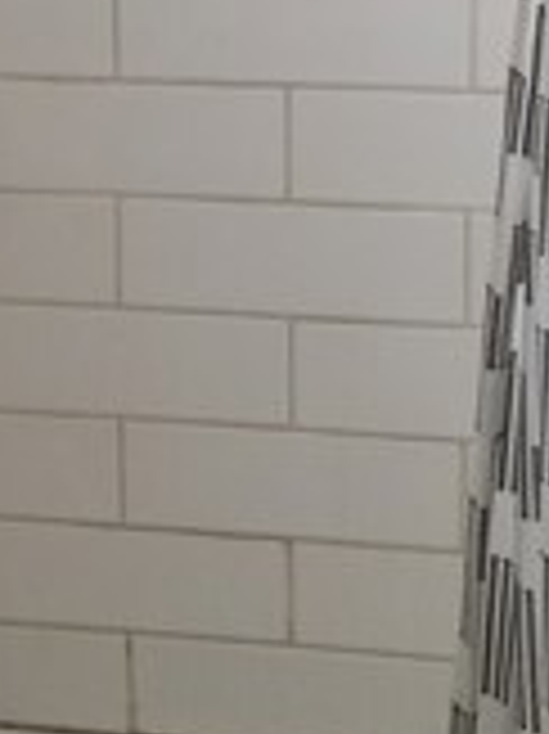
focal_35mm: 102
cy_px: 144
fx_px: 2160
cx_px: 162
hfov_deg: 14.4
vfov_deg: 19.1
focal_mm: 4.3
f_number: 1.7
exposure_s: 1/60
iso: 80
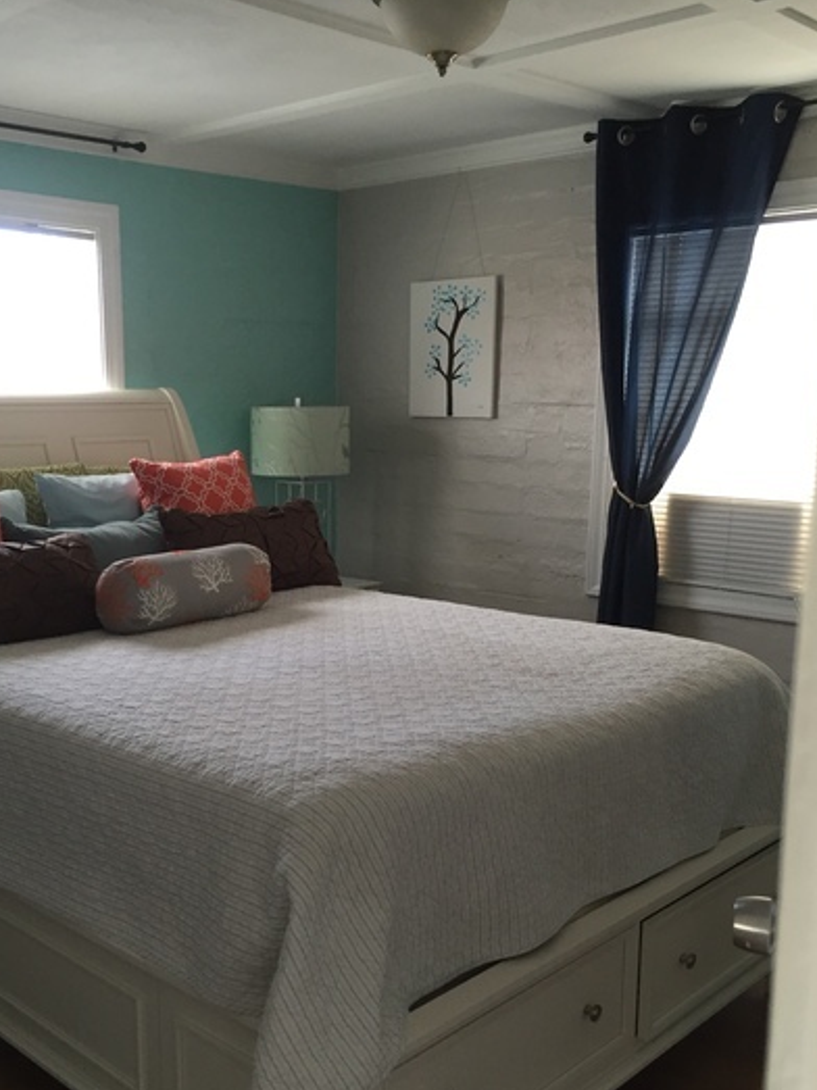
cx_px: 321
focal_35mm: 37
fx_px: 1165
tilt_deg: -12.6
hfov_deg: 38.5
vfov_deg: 49.9
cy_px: 633
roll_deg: +0.0
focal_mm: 4.15
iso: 40
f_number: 2.2
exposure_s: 1/30
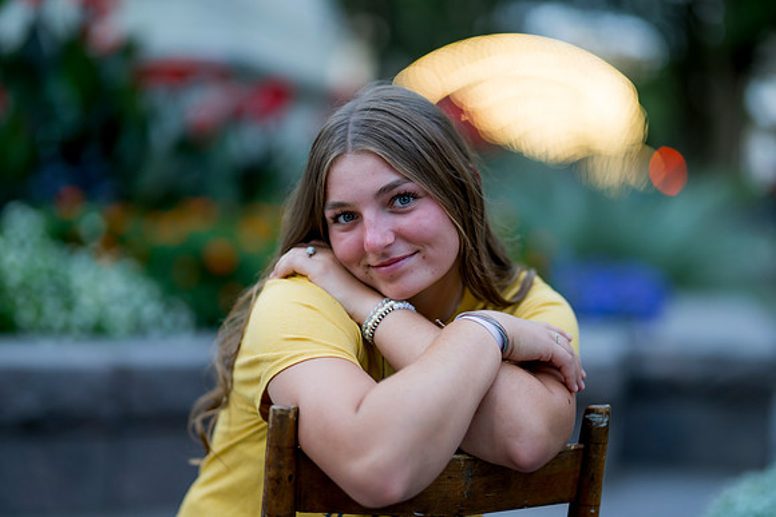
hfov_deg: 23.9
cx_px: 388
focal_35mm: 85
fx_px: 1833
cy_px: 258
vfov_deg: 16.1
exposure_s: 1/160
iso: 200
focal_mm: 85
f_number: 1.4
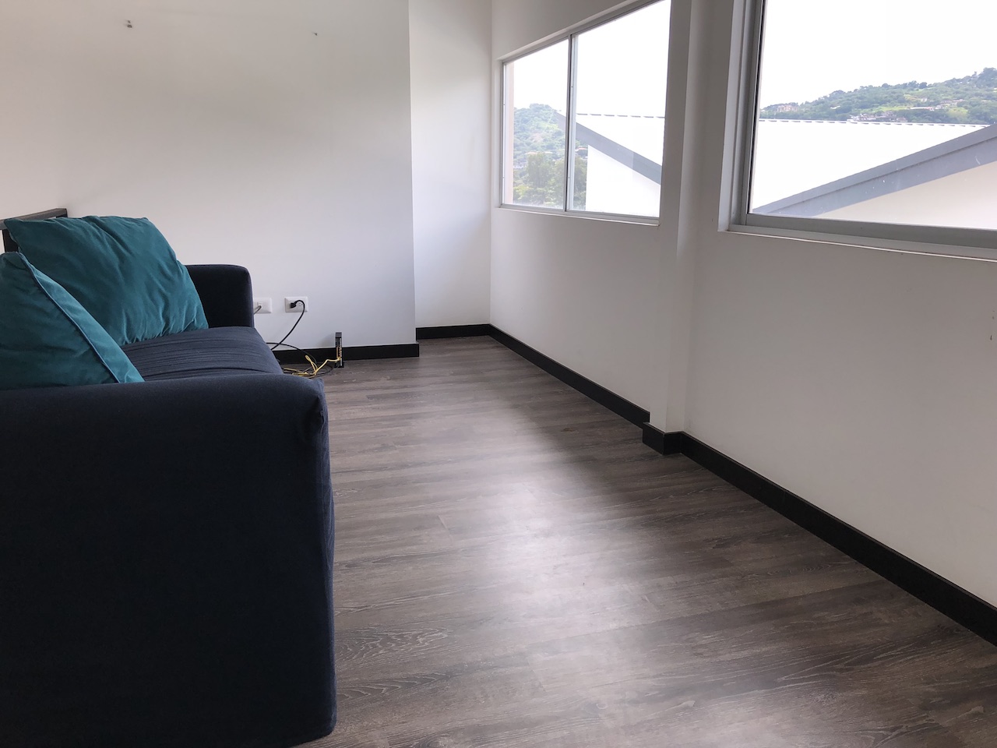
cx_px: 498
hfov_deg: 63.4
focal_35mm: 28
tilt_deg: -12.4
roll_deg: +0.5
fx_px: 806
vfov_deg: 49.7
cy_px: 374
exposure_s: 1/159
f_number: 1.8
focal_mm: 4
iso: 20
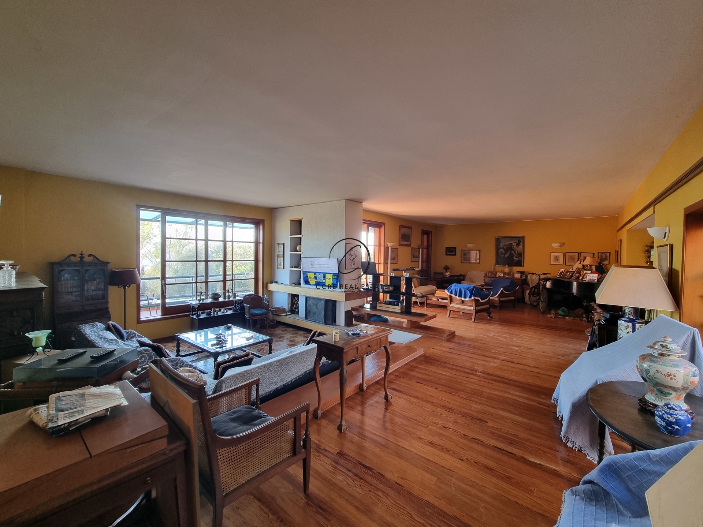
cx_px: 352
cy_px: 264
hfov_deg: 106.2
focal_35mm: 13
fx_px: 264
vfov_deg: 89.9
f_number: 2.2
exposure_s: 1/50
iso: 160
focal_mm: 2.2
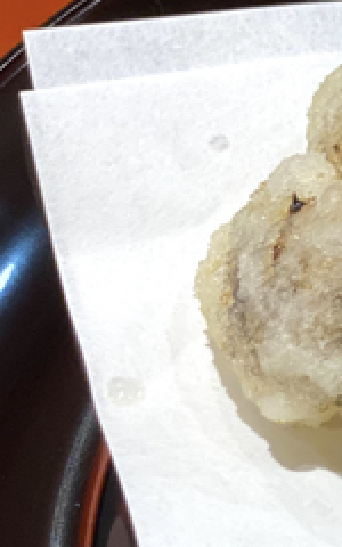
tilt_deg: -54.2
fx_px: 2744
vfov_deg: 11.3
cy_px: 556
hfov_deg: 6.9
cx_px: 725
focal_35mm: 184
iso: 64
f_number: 2
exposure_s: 1/100
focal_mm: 6
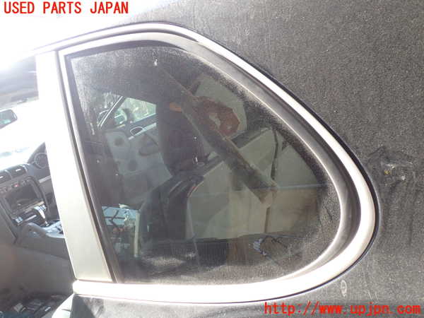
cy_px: 159
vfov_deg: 46.8
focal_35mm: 30
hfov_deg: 60.0
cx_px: 212
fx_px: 367
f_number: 3.2
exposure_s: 1/80
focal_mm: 5.4
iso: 100
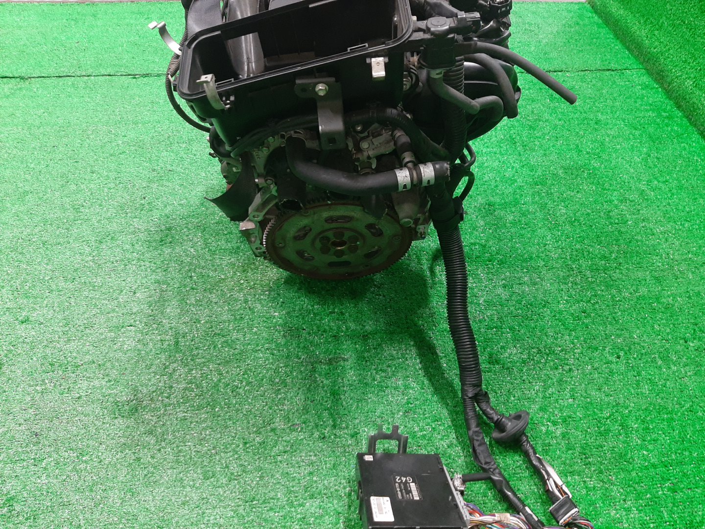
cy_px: 264
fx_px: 530
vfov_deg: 53.1
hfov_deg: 67.3
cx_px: 352
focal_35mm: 26
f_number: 1.7
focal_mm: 3.93
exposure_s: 1/33
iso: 174
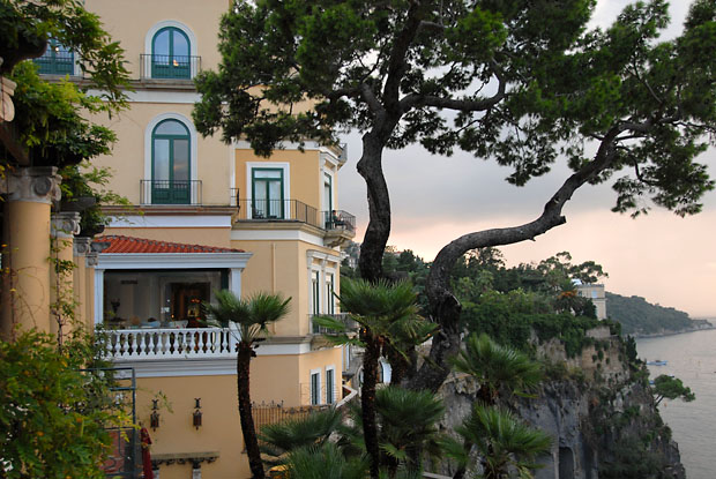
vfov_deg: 33.1
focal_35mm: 40
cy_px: 240
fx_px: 806
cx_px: 358
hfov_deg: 47.9
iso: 200
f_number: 4
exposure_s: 1/90
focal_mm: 27
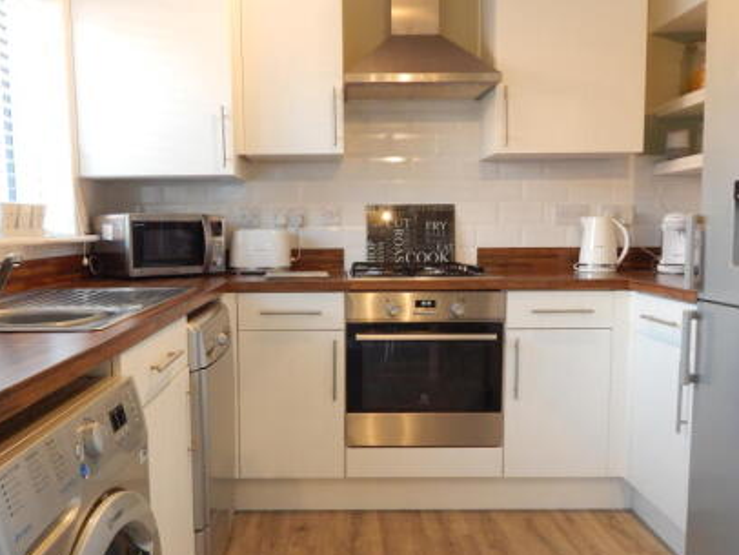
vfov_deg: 42.9
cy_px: 308
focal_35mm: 33
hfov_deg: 55.3
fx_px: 705
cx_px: 339
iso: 220
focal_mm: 4
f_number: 3
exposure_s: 1/30
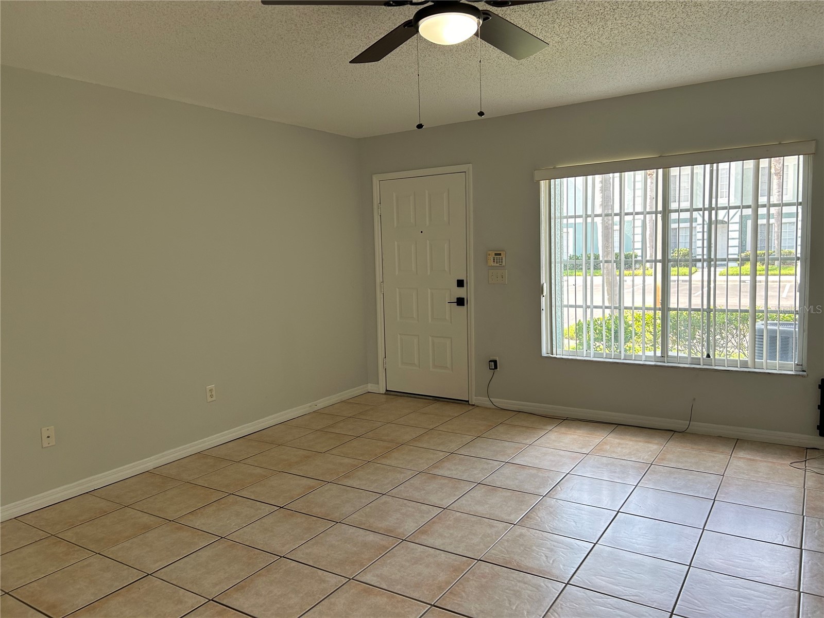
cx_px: 412
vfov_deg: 53.1
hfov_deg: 67.3
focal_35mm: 26
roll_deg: +2.2
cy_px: 309
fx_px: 619
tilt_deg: -5.7
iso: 64
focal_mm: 5.7
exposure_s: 1/142
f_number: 1.5
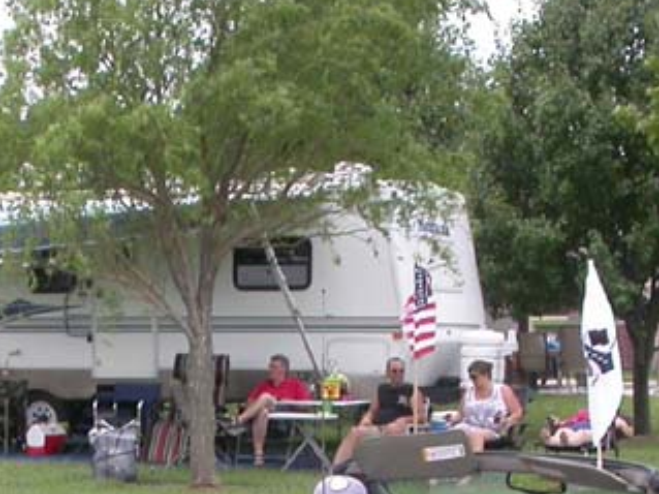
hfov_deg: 16.1
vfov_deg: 11.8
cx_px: 182
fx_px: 2322
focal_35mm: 122
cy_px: 635
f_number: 6
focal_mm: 7.85
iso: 100
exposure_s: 1/167
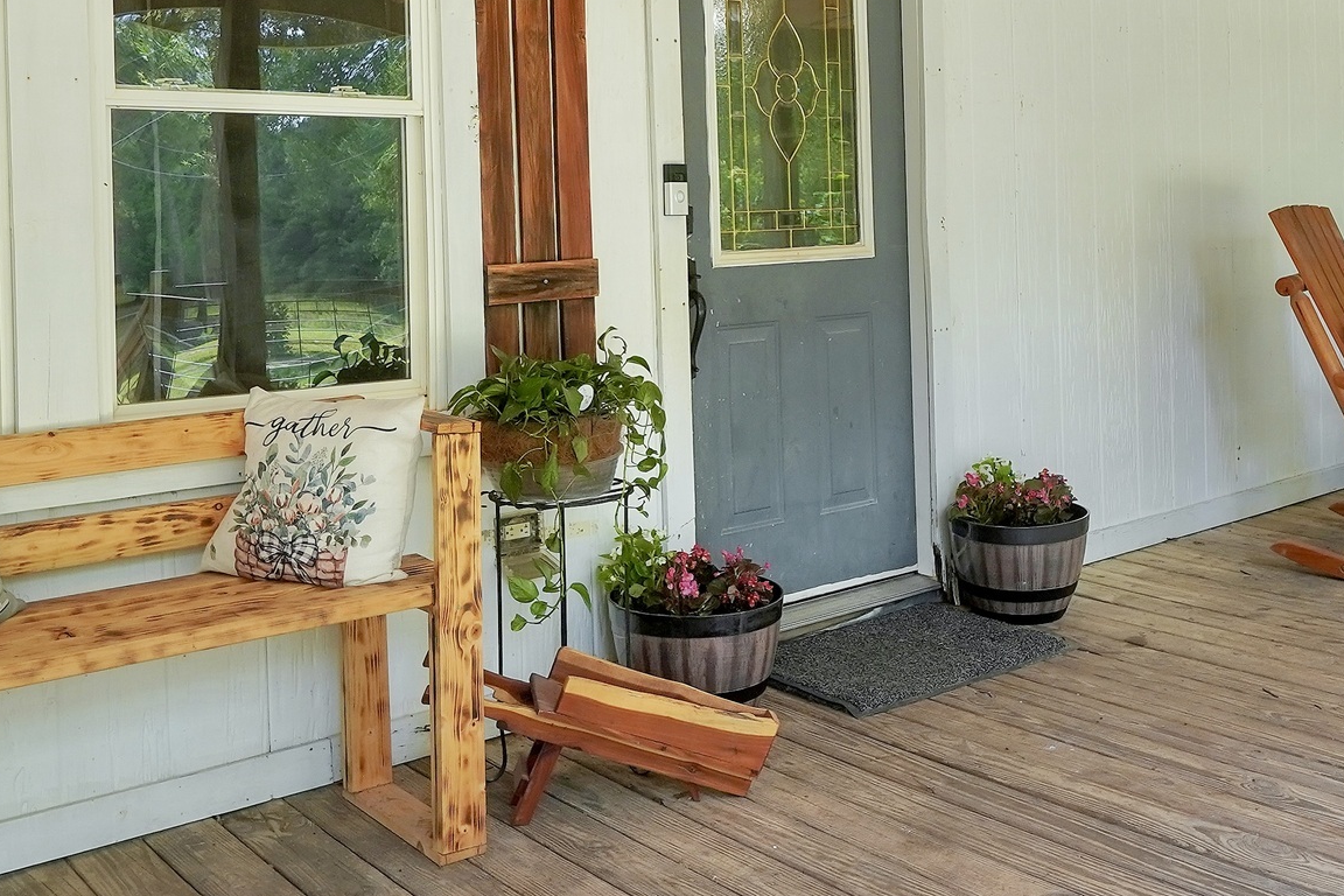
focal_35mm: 40
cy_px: 232
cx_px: 722
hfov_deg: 48.4
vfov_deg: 32.8
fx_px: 1493
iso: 250
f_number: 4
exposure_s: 1/160
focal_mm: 10
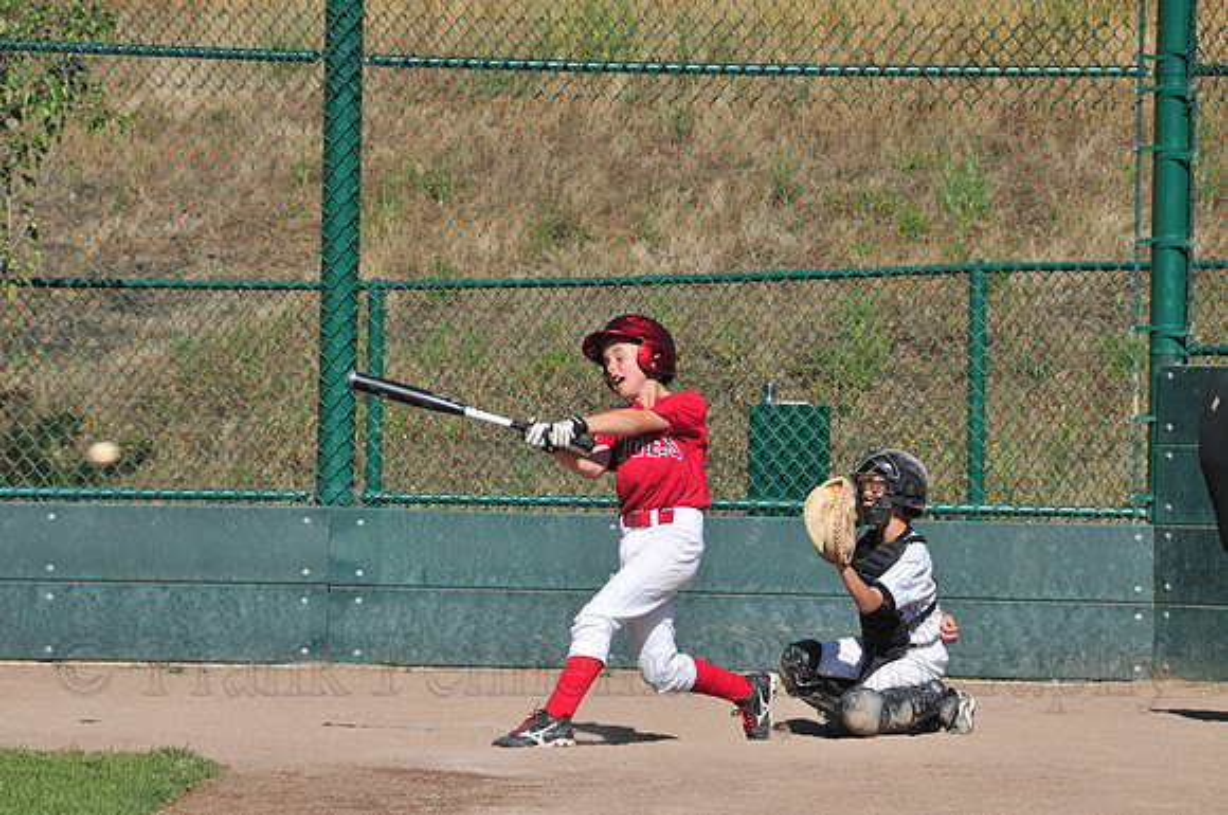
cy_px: 408
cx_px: 614
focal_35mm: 255
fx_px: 8686
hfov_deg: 8.1
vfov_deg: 5.4
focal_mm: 170
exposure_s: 1/500
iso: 200
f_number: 11
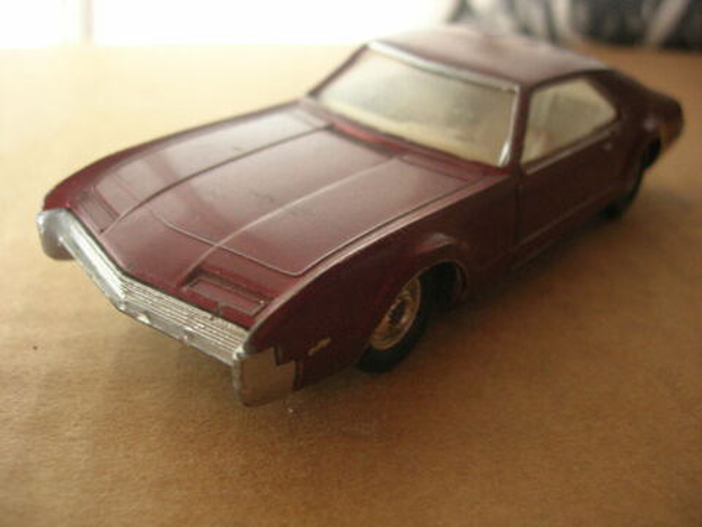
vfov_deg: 37.7
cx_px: 351
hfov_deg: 49.0
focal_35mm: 38
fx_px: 771
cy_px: 264
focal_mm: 7.8
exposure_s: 1/2.9
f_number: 2.8
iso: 176
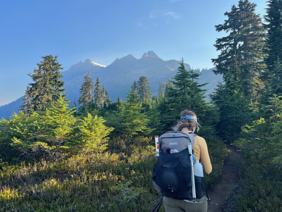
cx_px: 141
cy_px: 106
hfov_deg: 67.3
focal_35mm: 26
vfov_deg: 53.1
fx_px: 212
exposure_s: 1/1046
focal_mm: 5.1
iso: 50
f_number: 1.6
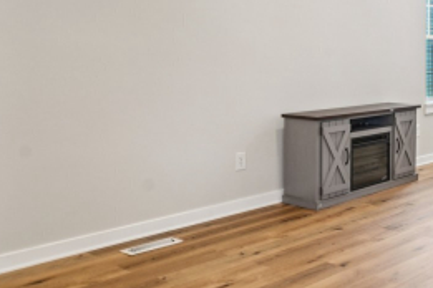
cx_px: 498
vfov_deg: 27.9
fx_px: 571
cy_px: 63
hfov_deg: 34.6
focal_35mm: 47
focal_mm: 16.5
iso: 250
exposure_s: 1/30
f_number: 8
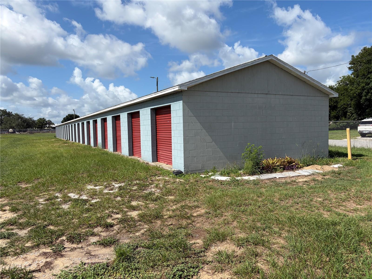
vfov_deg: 53.1
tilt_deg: -1.3
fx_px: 279
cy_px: 140
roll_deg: +2.8
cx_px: 186
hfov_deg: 67.3
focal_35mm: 26
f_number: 1.6
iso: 50
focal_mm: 5.96
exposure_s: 1/4608
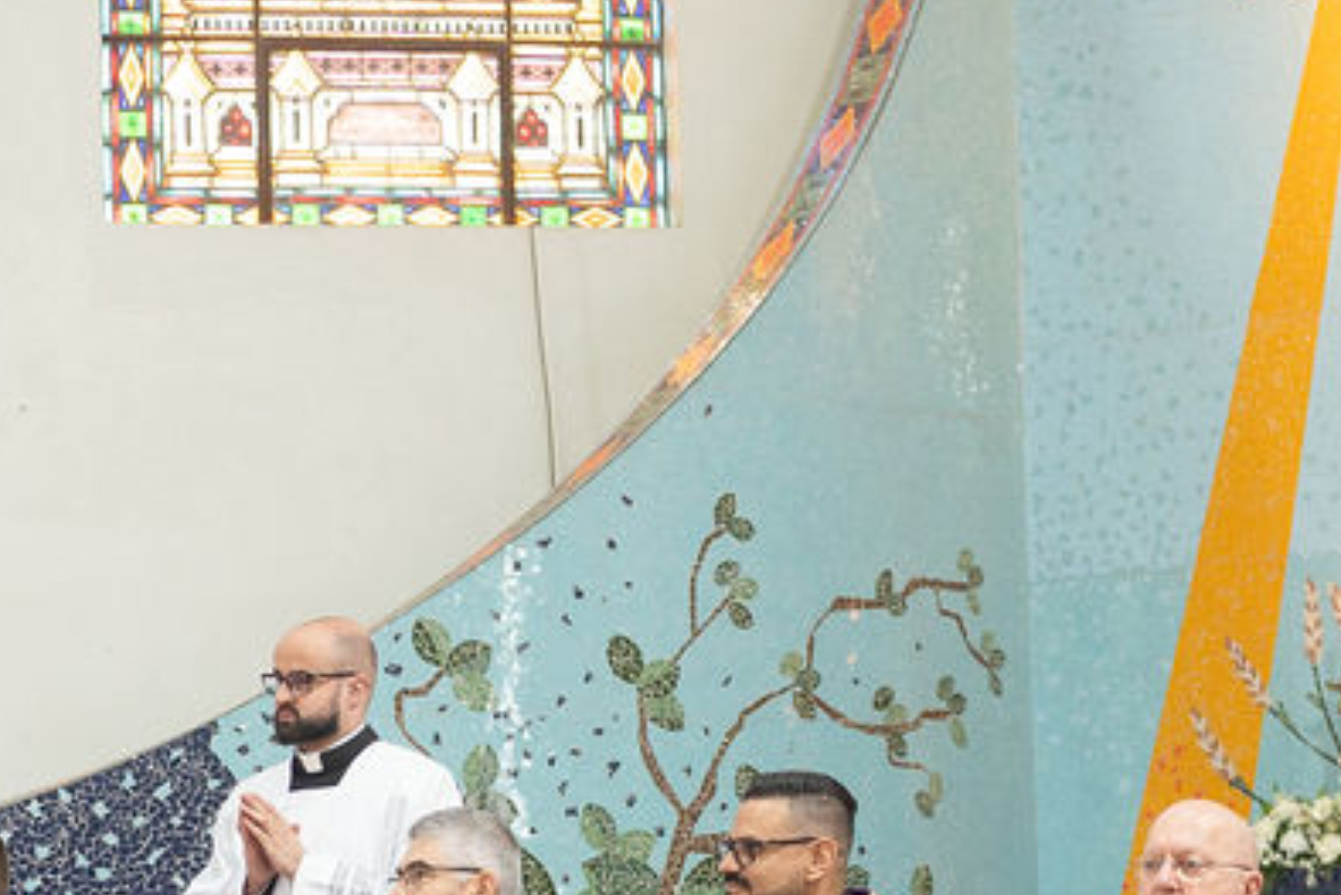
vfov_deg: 9.9
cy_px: 955
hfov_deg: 14.8
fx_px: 5105
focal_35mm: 137
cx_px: 167
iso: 800
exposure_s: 1/160
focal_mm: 35
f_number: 2.8
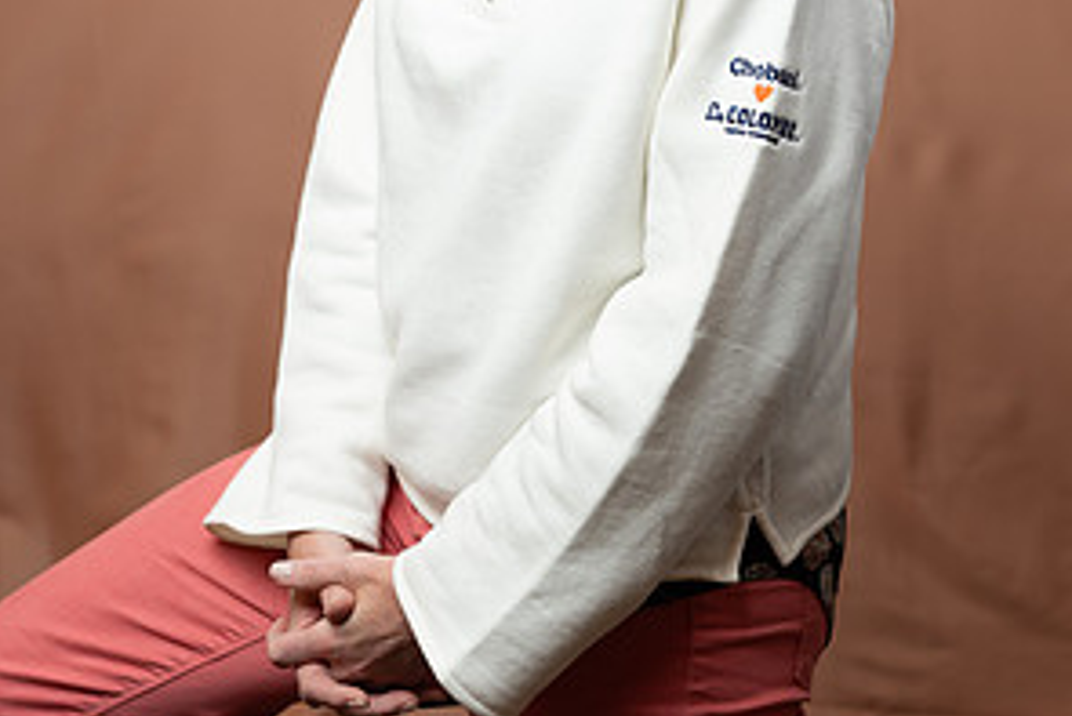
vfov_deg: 14.5
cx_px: 541
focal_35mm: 93
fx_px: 2771
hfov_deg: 21.9
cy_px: -7
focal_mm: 61
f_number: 4
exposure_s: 1/160
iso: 320
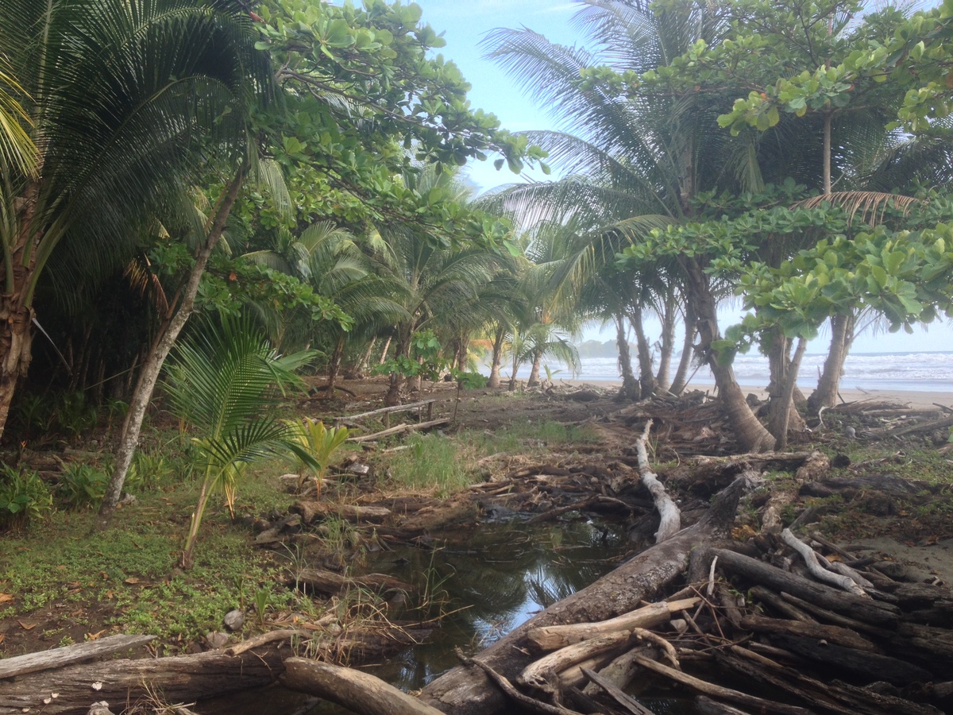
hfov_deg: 52.6
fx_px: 964
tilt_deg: -3.8
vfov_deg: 40.7
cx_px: 476
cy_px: 358
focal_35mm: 35
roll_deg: +1.2
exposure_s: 1/164
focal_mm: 4.28
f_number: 2.4
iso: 50
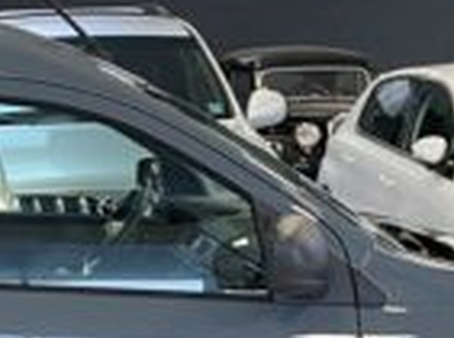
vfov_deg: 13.3
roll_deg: +2.3
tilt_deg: -8.3
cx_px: -97
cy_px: 219
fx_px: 1452
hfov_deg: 17.0
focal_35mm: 111
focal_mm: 4.2
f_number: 1.6
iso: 125
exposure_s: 1/78
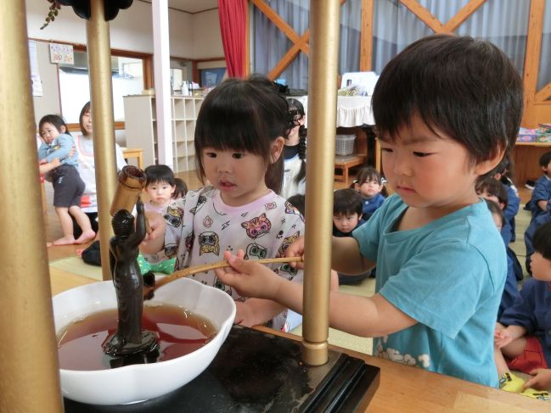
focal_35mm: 29
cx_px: 276
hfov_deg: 61.7
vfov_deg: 48.2
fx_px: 462
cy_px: 206
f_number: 3.7
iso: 400
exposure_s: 1/60
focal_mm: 5.2
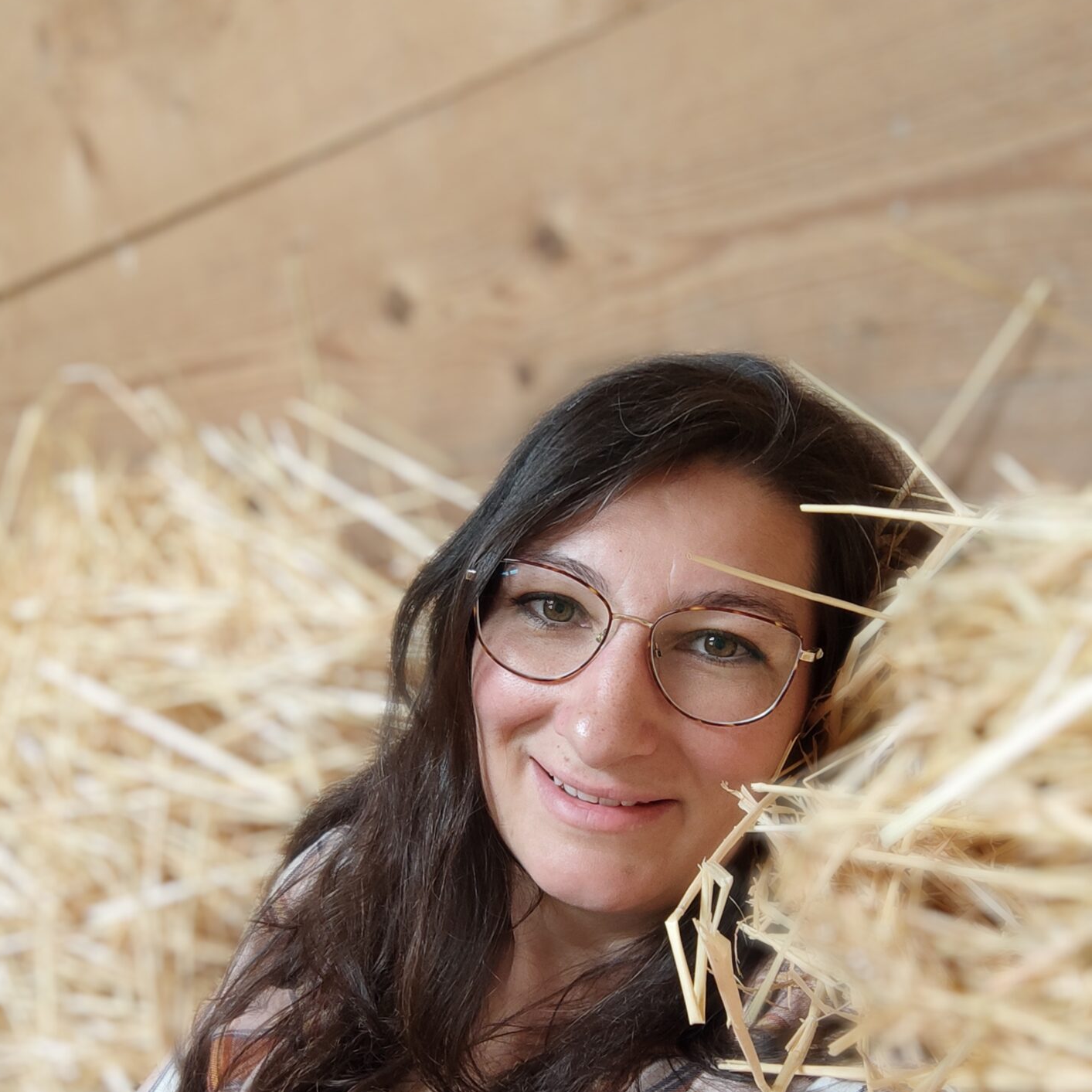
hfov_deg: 43.9
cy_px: 687
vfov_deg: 43.5
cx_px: 546
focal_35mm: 38
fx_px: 1356
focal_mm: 3.14
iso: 333
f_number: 2.2
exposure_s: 1/33
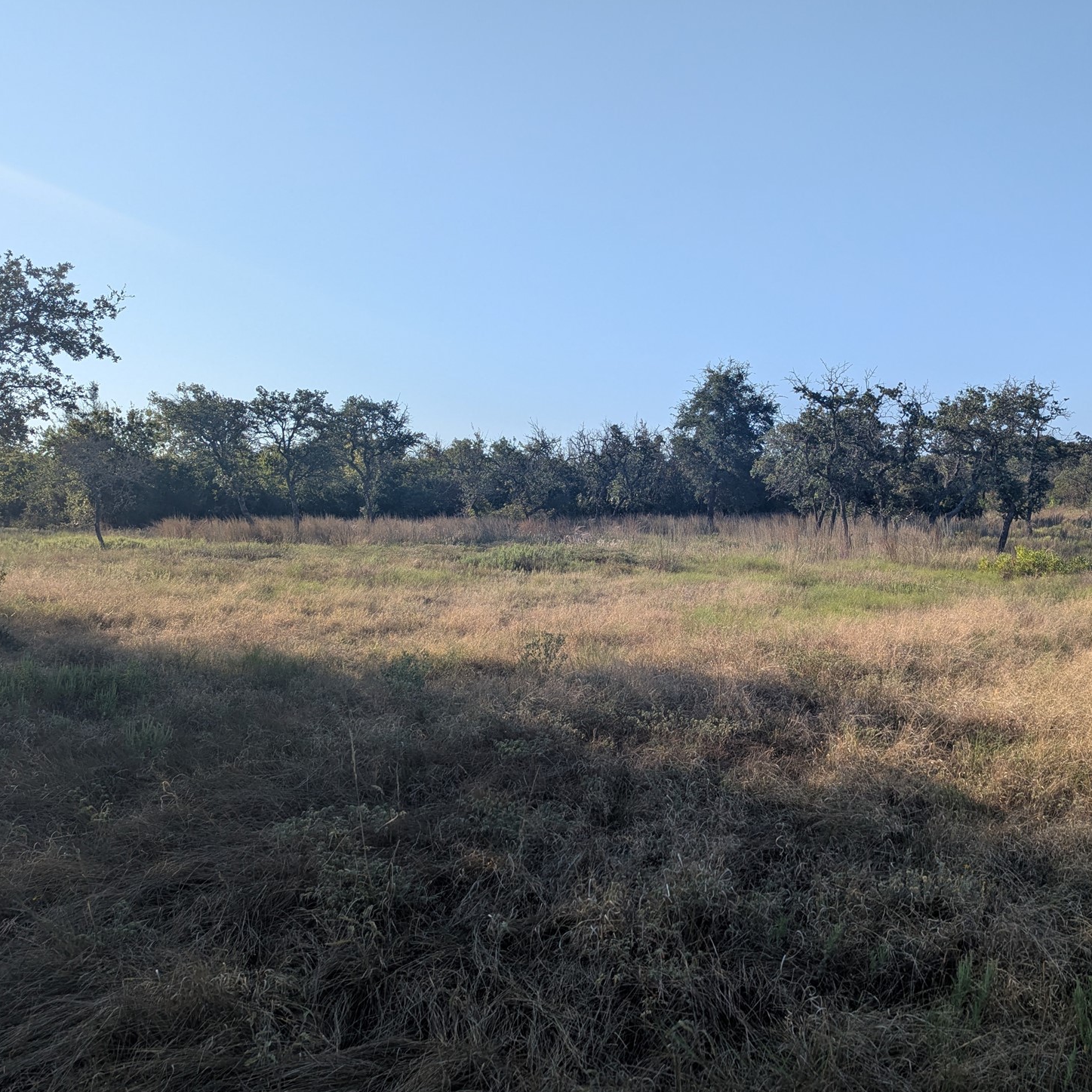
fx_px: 1071
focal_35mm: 30
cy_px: 524
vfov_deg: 54.0
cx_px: 671
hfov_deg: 53.5
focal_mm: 6.81
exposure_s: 1/2762
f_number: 1.85
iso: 47
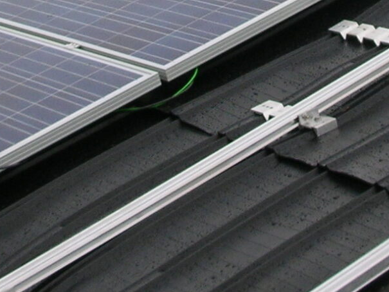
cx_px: 206
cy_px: -98
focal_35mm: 148
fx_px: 1663
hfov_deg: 13.3
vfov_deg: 9.8
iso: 50
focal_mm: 5.8
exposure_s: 1/71.1
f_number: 3
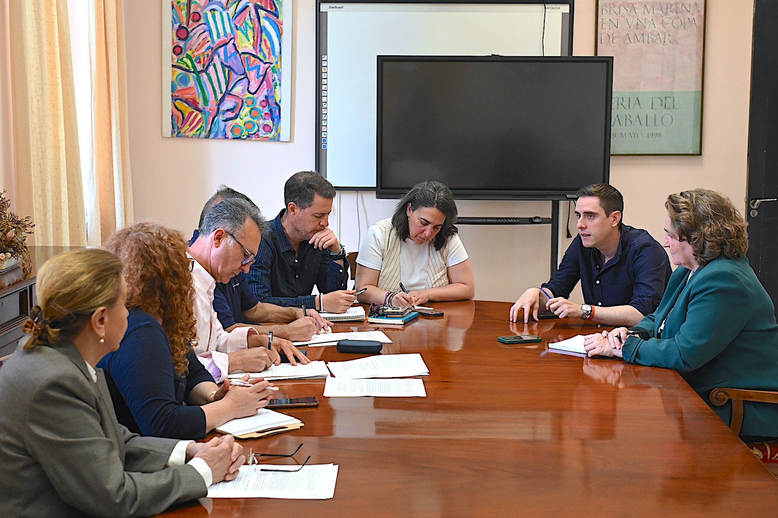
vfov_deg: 26.0
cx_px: 389
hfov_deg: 38.2
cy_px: 259
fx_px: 1123
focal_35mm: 52
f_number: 5
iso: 3200
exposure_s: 1/160
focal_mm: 52
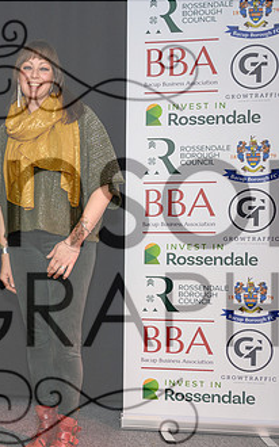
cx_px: -37
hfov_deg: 27.1
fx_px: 524
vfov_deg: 46.2
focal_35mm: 43
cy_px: 244
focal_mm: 24
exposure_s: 1/200
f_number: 2.8
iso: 1250
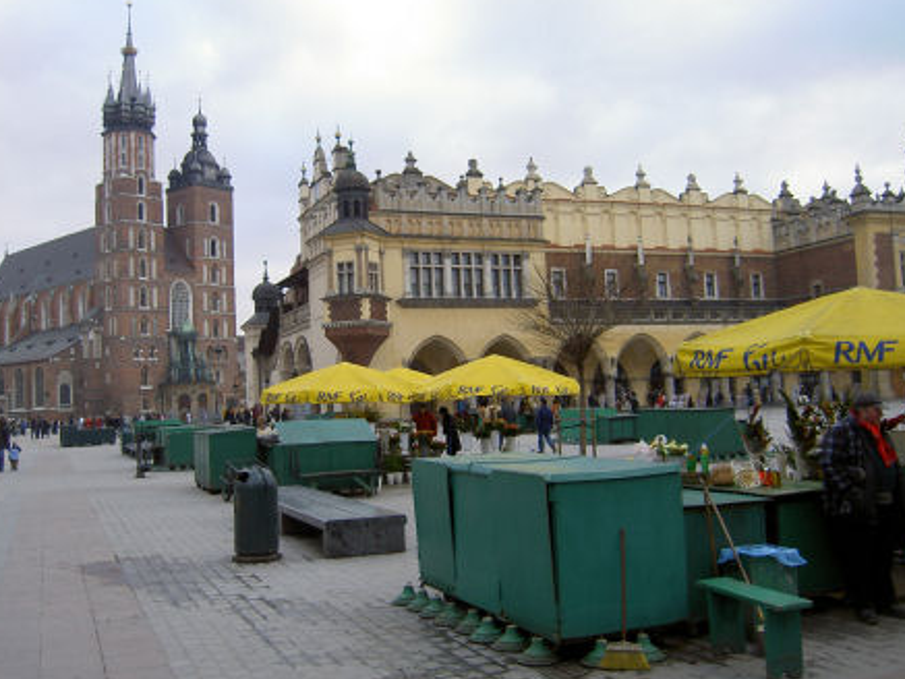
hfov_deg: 52.6
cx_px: 454
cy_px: 337
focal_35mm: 35
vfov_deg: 40.7
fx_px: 915
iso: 50
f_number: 2.8
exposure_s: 1/80
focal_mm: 5.6
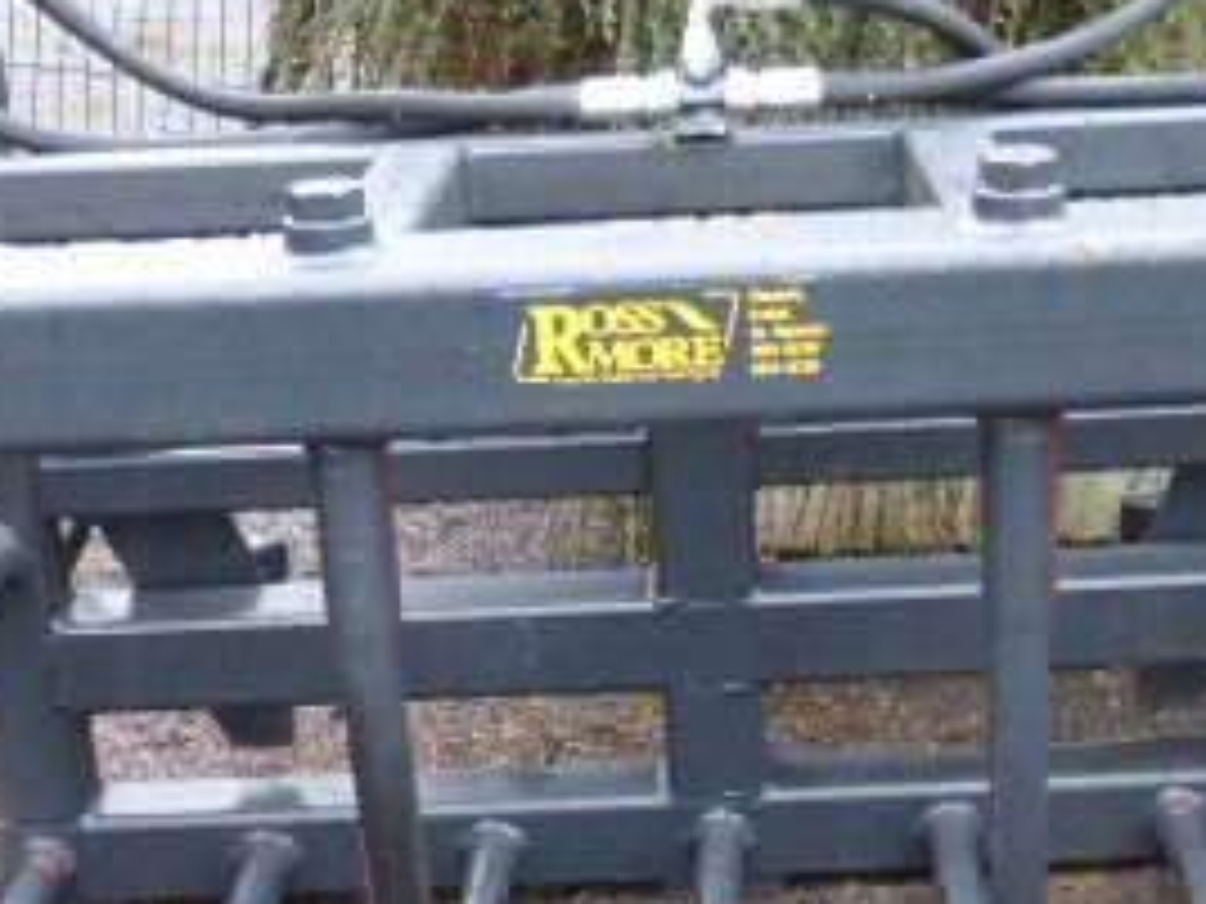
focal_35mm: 74
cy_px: 670
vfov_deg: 19.8
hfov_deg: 26.3
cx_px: 688
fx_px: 2578
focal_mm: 5.4
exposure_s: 1/60
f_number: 3.6
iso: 320
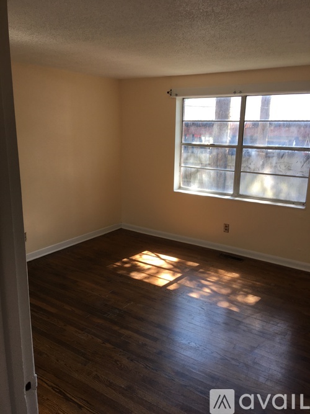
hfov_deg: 48.2
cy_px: 207
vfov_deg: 61.7
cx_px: 155
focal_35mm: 29
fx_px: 346
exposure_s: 1/40
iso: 25
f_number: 2.2
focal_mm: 4.15
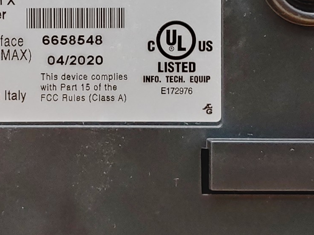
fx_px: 952
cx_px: 76
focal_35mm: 105
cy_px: 23
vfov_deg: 13.9
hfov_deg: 18.6
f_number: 1.8
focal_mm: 4.36
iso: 50
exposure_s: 1/61
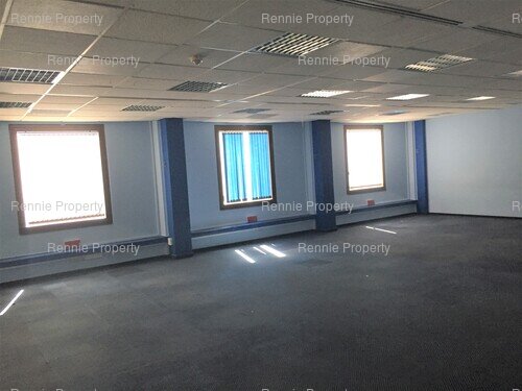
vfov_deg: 48.2
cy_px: 196
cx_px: 261
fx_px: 437
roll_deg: +3.0
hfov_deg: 61.7
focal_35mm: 29
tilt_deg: -3.2
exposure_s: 1/33
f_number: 2.2
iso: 200
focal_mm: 4.15
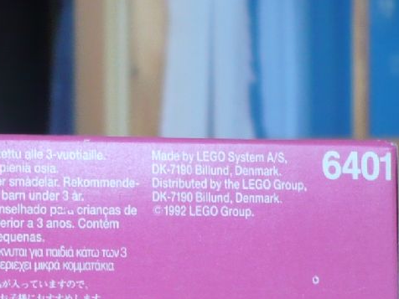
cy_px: 283
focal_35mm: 145
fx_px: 1671
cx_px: -16
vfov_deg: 10.2
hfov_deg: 13.4
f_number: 2.8
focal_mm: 5.8
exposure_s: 1/30
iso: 100
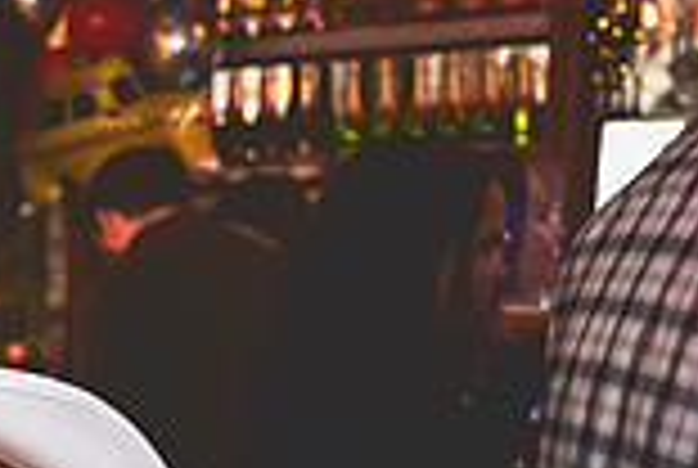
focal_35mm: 95
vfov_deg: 13.8
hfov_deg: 19.3
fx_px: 1845
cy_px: 641
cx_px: -279
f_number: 2.8
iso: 3200
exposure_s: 1/100
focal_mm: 24
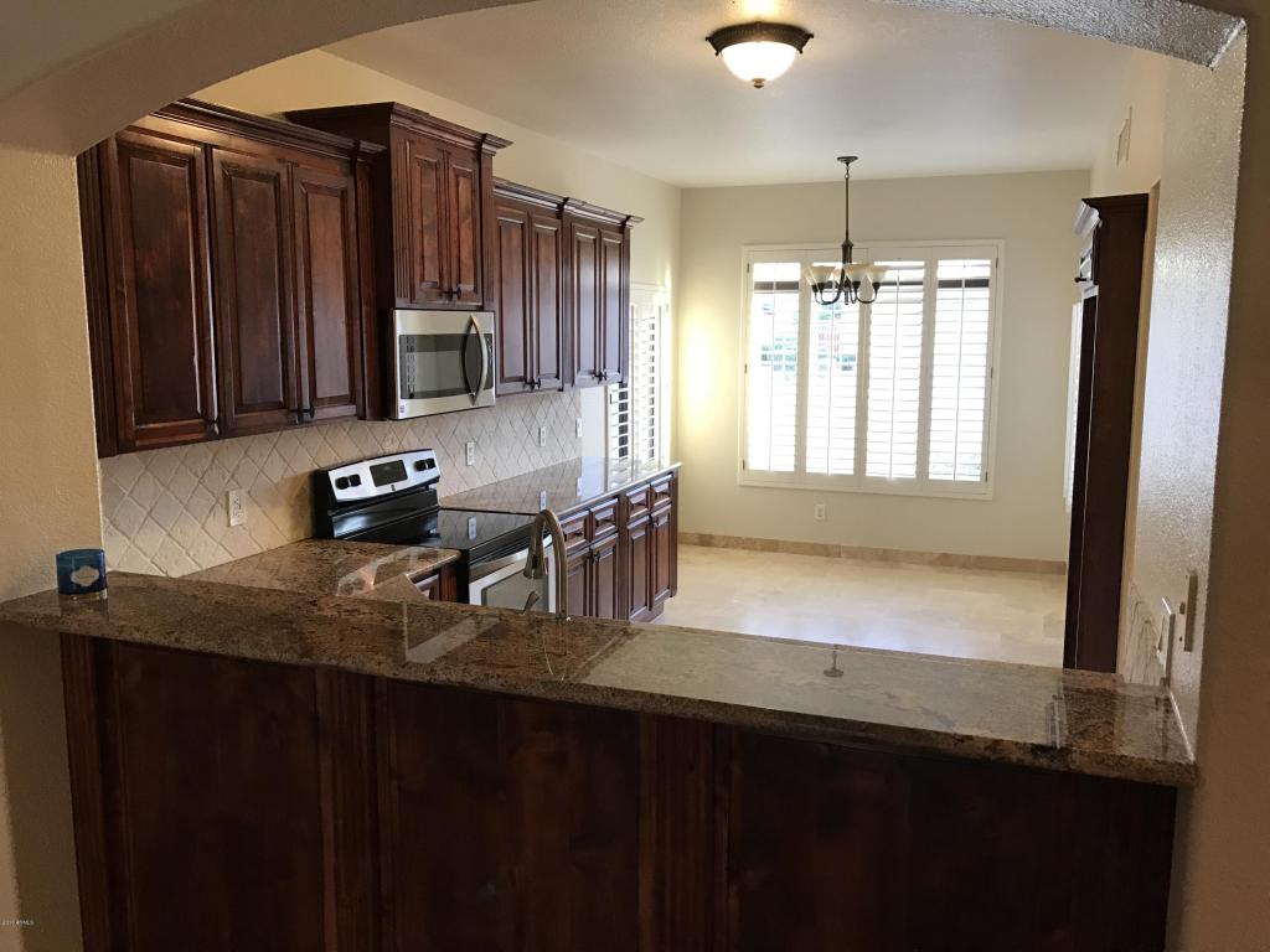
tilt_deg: -7.7
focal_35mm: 28
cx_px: 635
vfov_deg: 49.7
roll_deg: -0.4
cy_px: 476
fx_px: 1027
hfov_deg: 63.4
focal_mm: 3.99
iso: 40
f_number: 1.8
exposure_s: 1/30
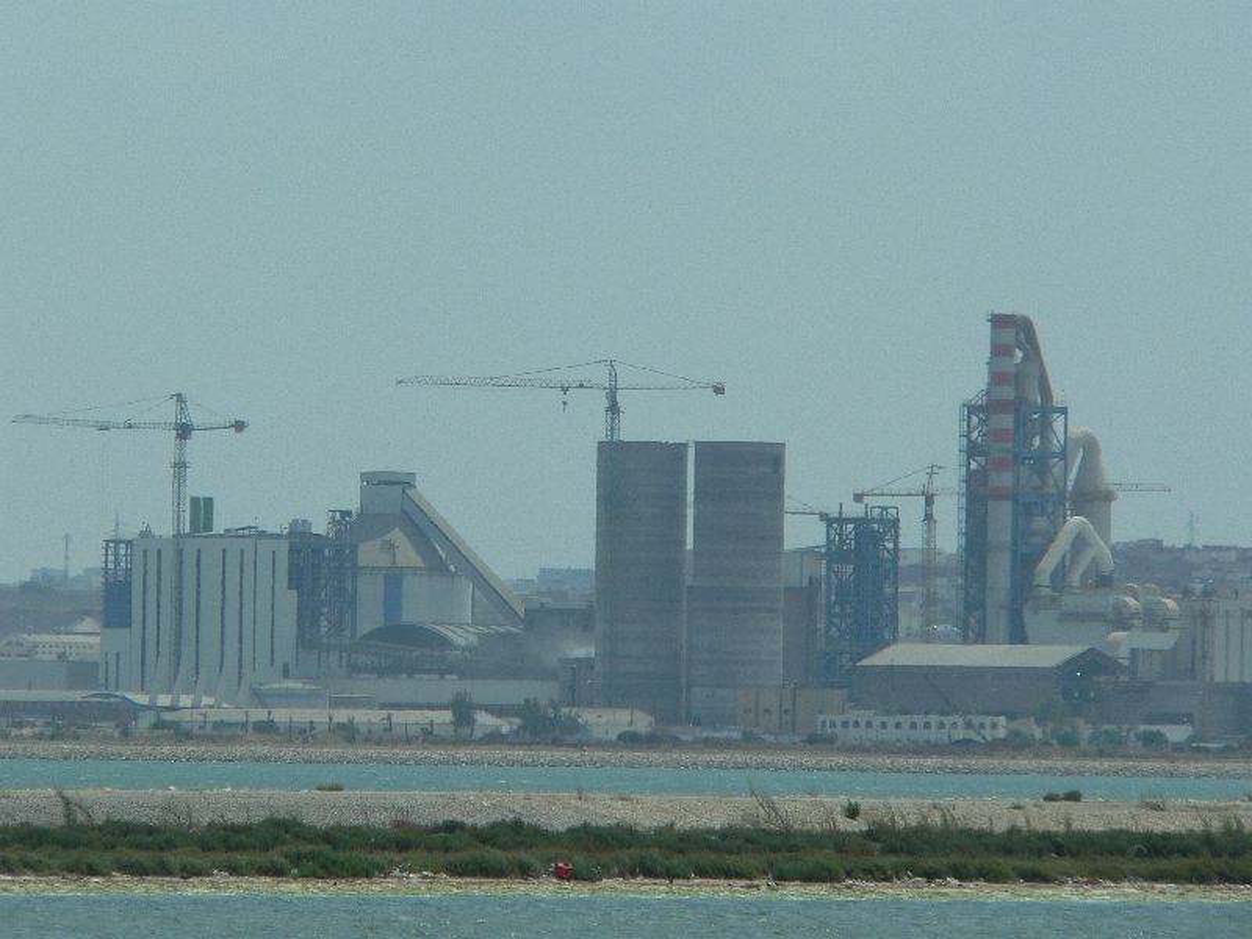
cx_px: 626
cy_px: 470
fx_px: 15625
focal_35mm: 432
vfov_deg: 3.4
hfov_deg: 4.6
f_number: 5.6
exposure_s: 1/800
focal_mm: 72
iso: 80
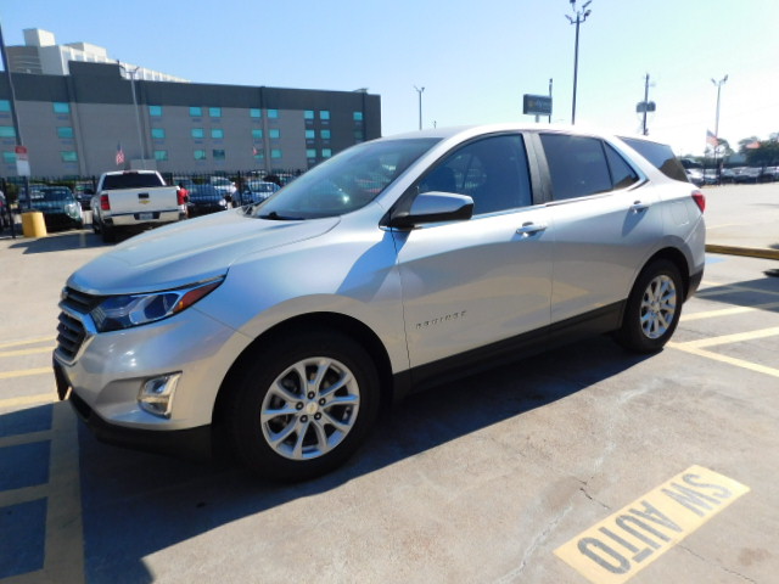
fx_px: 518
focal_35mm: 23
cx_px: 390
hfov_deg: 73.9
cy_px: 292
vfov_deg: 58.9
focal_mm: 4
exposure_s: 1/400
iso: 125
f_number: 6
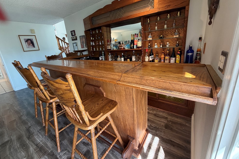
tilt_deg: -15.3
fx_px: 100
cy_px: 72
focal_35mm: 15
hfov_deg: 100.4
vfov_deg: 77.1
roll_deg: +5.3
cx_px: 116
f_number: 2.2
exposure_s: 1/60
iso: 250
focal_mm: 2.22
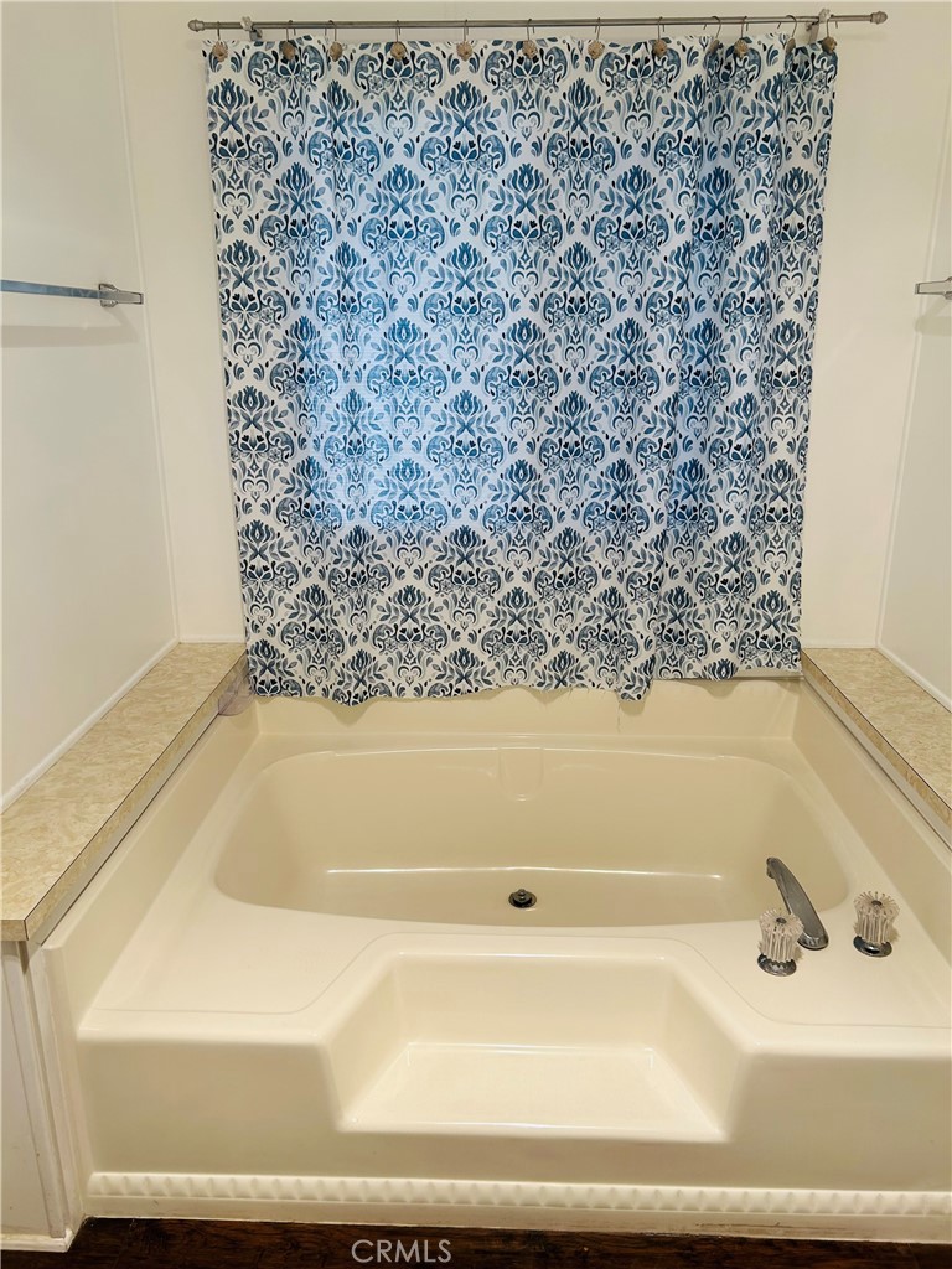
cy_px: 634
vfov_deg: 67.3
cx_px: 476
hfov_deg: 53.1
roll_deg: +0.0
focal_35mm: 26
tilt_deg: -17.8
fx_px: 953
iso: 50
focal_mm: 5.7
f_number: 1.5
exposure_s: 1/120
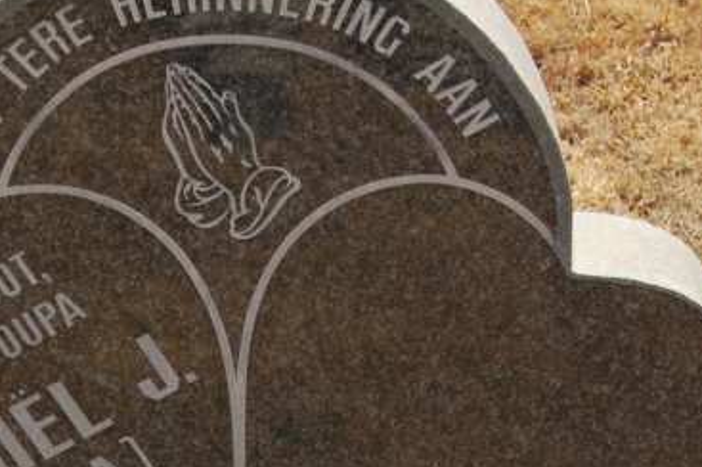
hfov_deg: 15.3
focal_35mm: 134
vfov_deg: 10.0
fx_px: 2611
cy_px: 606
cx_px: 333
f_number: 7.1
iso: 400
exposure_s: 1/500
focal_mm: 32
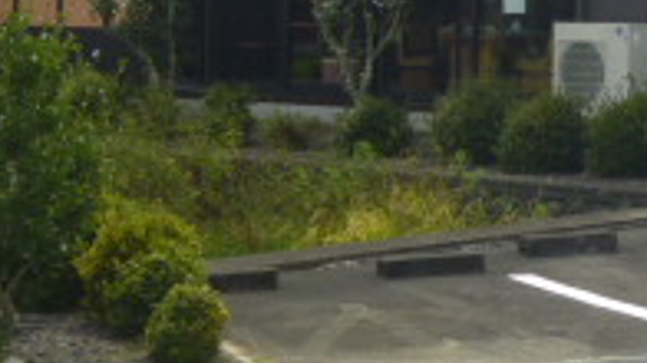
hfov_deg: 16.4
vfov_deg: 9.4
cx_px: 654
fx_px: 2195
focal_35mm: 128
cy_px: 40
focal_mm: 6.5
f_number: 3.6
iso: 100
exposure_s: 1/1000
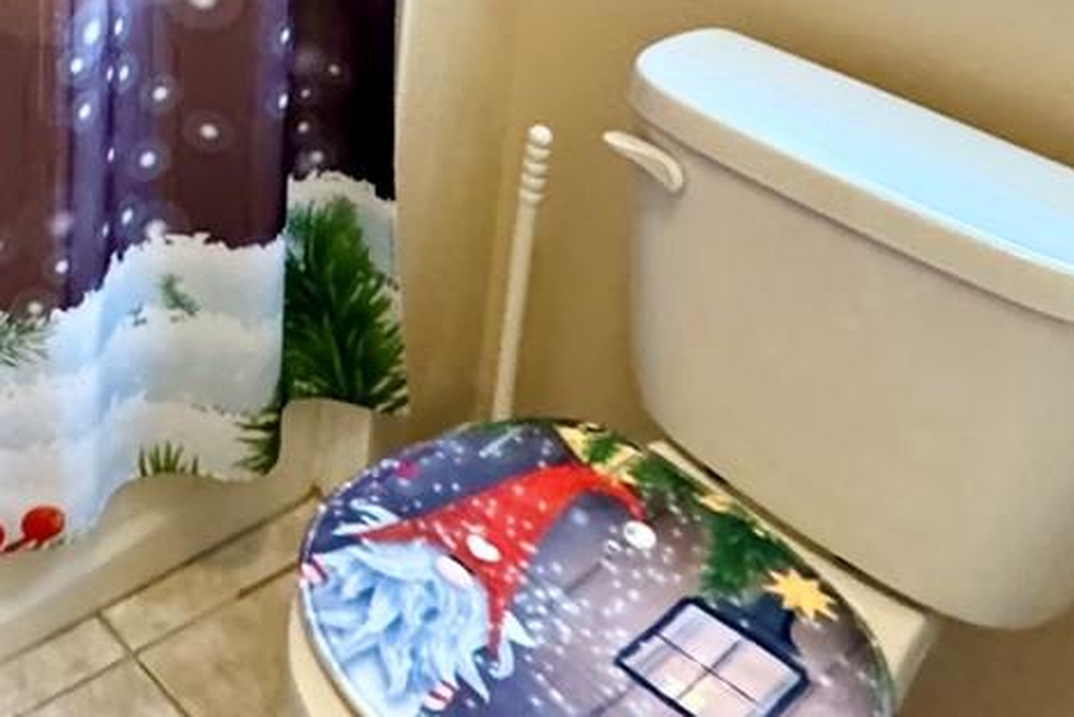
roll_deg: +2.2
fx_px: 1492
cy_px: -371
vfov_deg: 22.1
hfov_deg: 31.9
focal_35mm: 50
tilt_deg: -14.0
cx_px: -258
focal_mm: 2.22
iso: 500
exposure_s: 1/60
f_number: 2.2
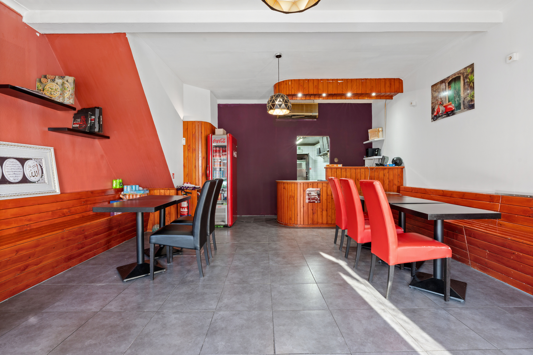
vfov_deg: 73.7
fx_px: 237
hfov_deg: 96.7
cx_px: 266
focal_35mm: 16
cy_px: 178
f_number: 11
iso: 250
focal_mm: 16
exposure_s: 1
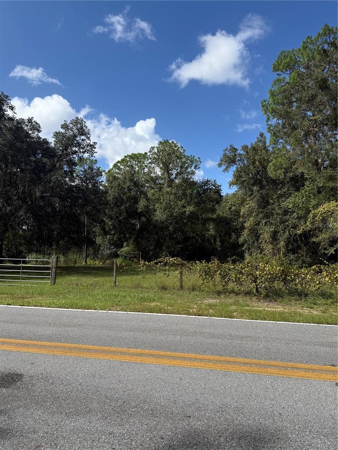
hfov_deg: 56.8
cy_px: 225
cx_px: 169
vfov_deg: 71.6
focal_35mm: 24
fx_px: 312
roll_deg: -0.5
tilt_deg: +6.4
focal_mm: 6.76
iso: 80
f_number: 1.78
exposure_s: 1/4405
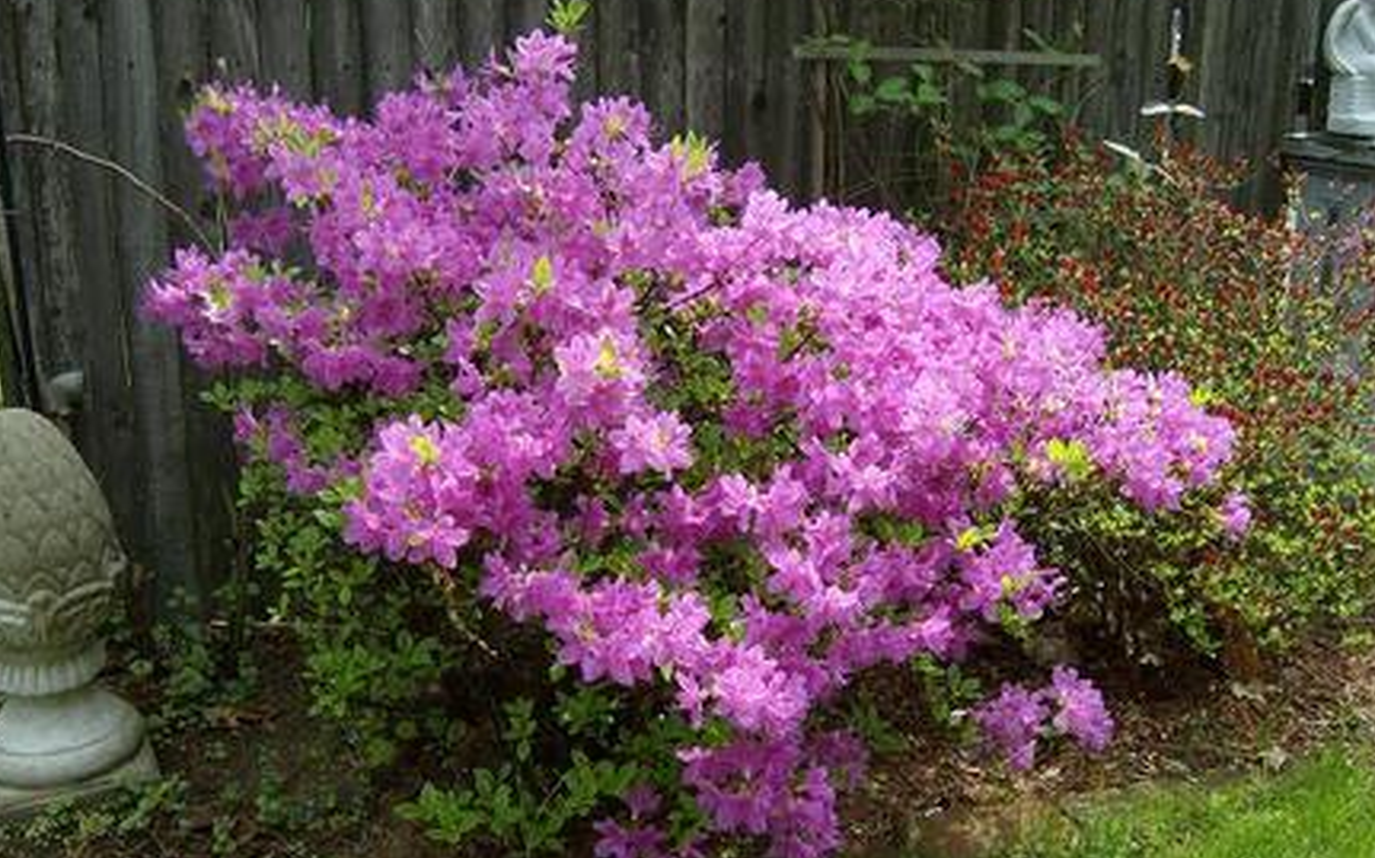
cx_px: 683
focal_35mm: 39
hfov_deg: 50.4
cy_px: 427
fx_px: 1461
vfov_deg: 32.7
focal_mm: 6
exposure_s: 1/244
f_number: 4.7
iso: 100
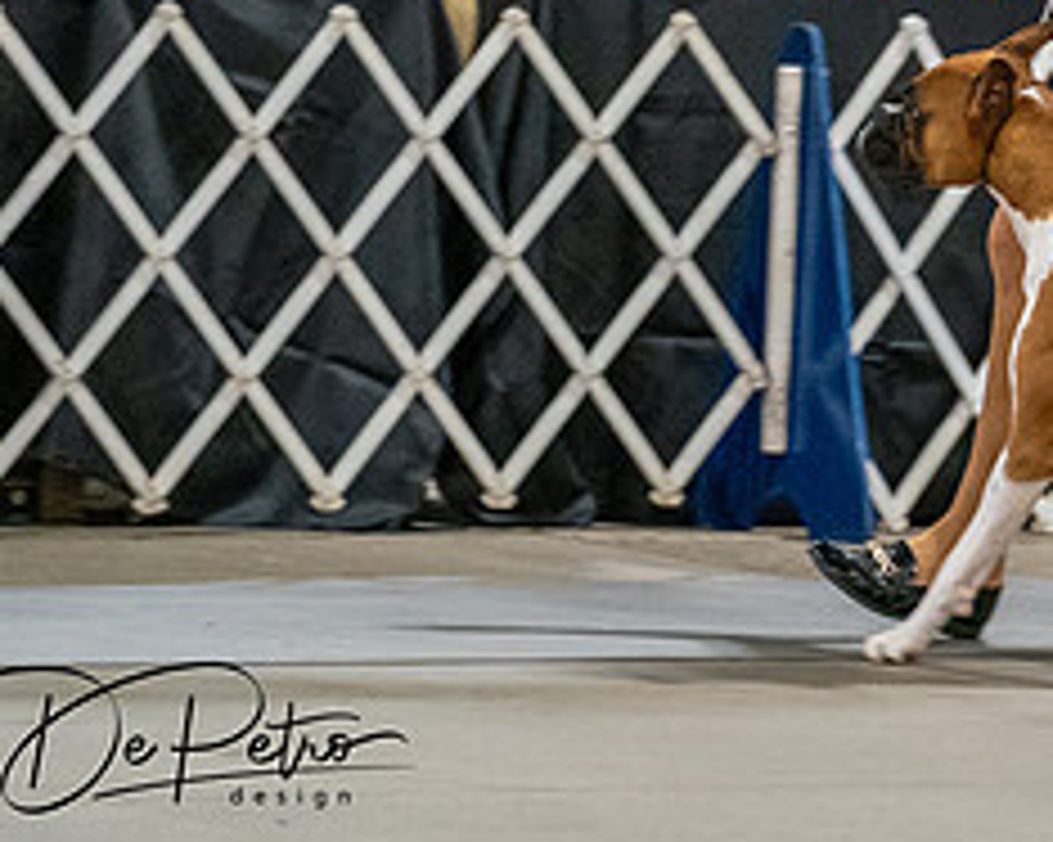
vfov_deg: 3.7
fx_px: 13177
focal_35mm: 423
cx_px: 1222
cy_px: -99
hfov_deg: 4.6
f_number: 3.5
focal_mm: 156
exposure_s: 1/250
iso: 6400
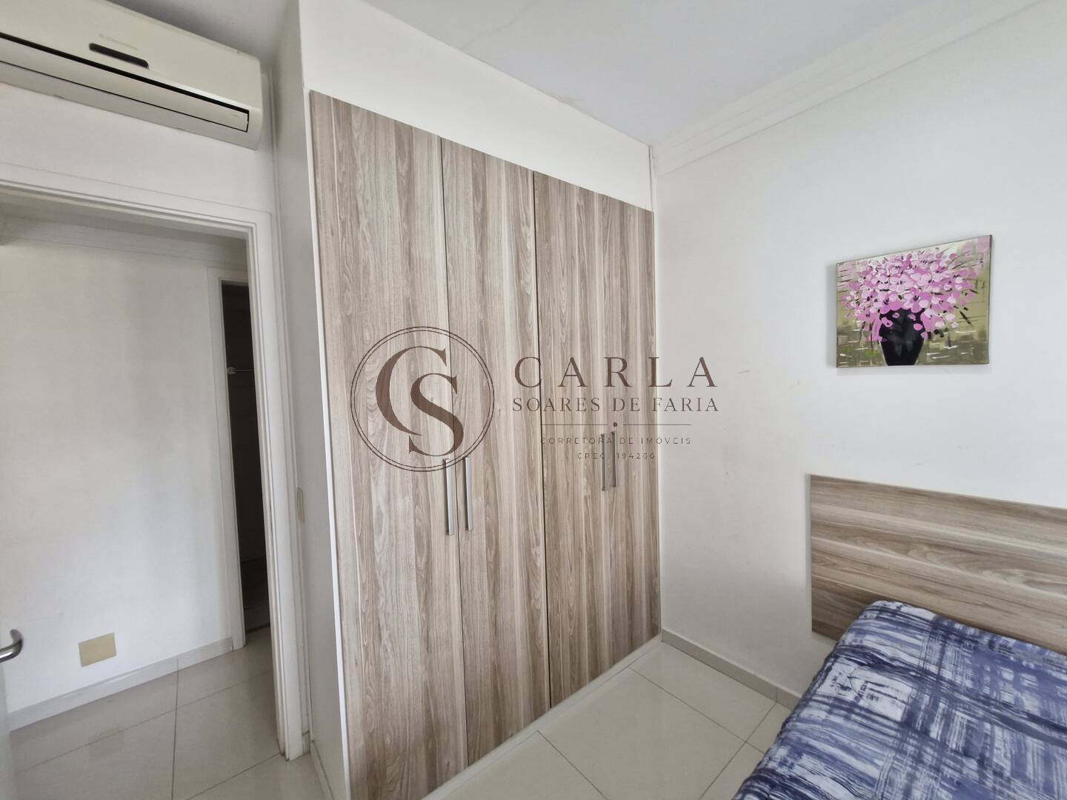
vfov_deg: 89.9
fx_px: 401
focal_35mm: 13
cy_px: 400
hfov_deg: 106.2
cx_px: 534
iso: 250
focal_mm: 1.74
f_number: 2.2
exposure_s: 1/60
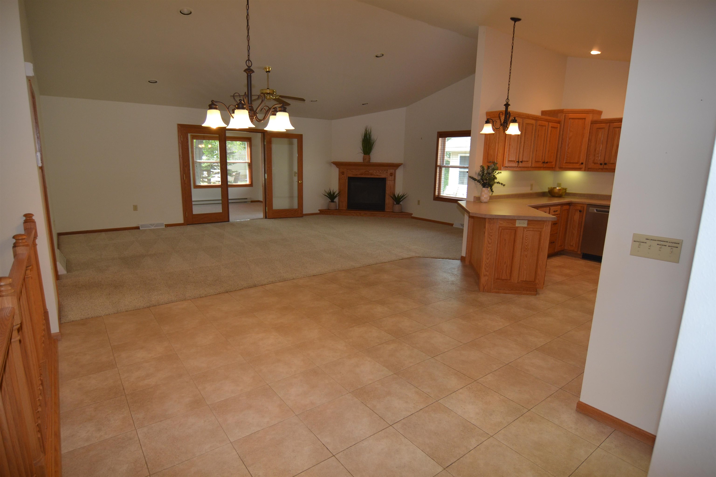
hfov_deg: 90.0
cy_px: 238
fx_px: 358
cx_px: 358
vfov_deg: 67.4
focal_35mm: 18
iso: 400
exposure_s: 1/80
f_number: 4.5
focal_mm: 12
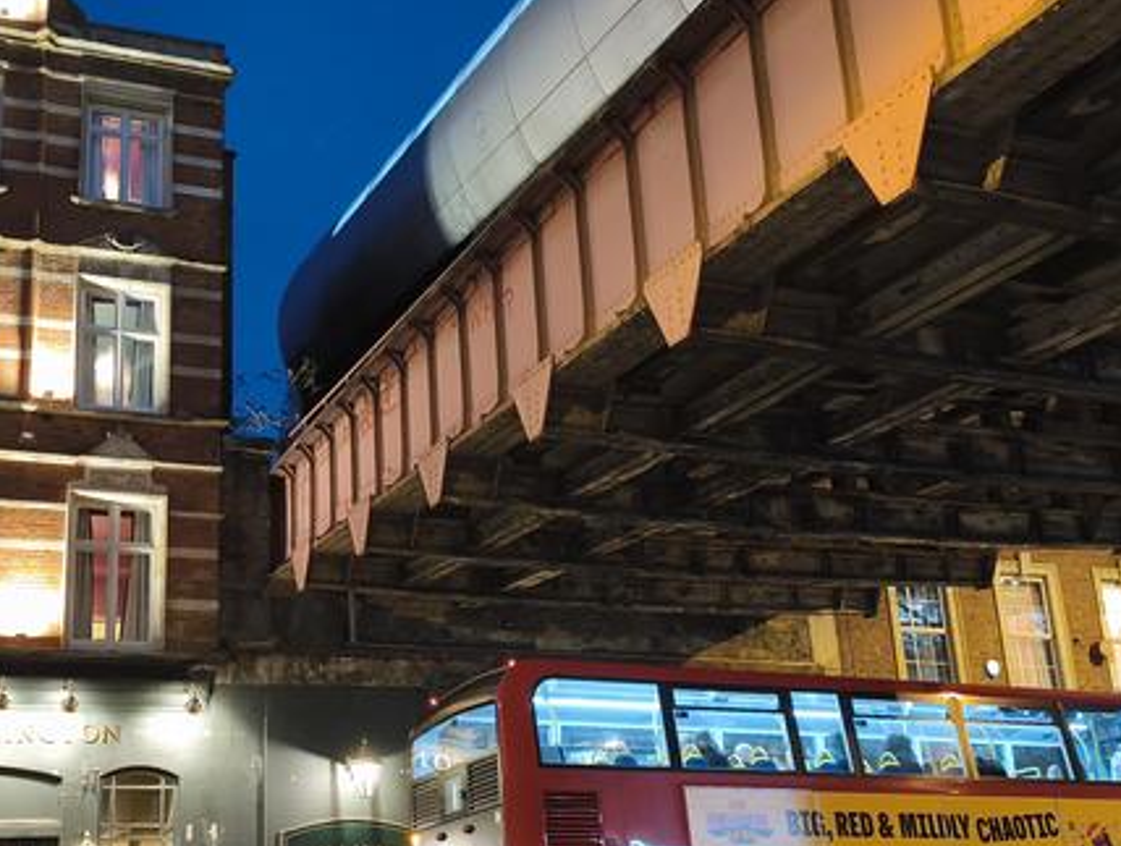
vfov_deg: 33.7
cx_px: 330
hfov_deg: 42.8
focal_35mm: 43
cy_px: 448
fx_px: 1396
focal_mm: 6.14
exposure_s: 1/25
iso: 2000
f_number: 1.65
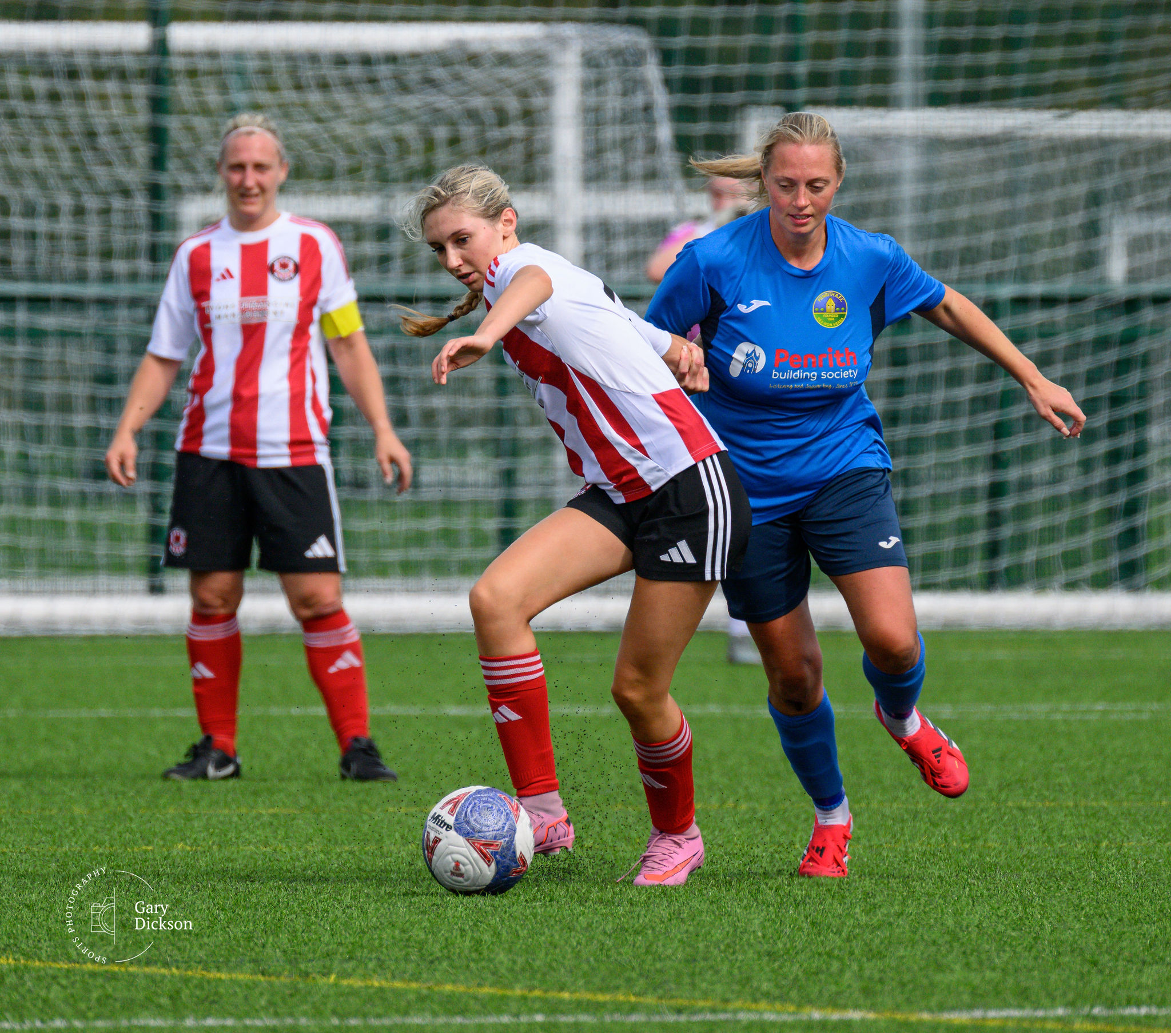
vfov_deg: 2.1
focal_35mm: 798
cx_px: 628
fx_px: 28818
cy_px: 293
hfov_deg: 2.3
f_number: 5.6
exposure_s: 1/1600
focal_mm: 400
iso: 500
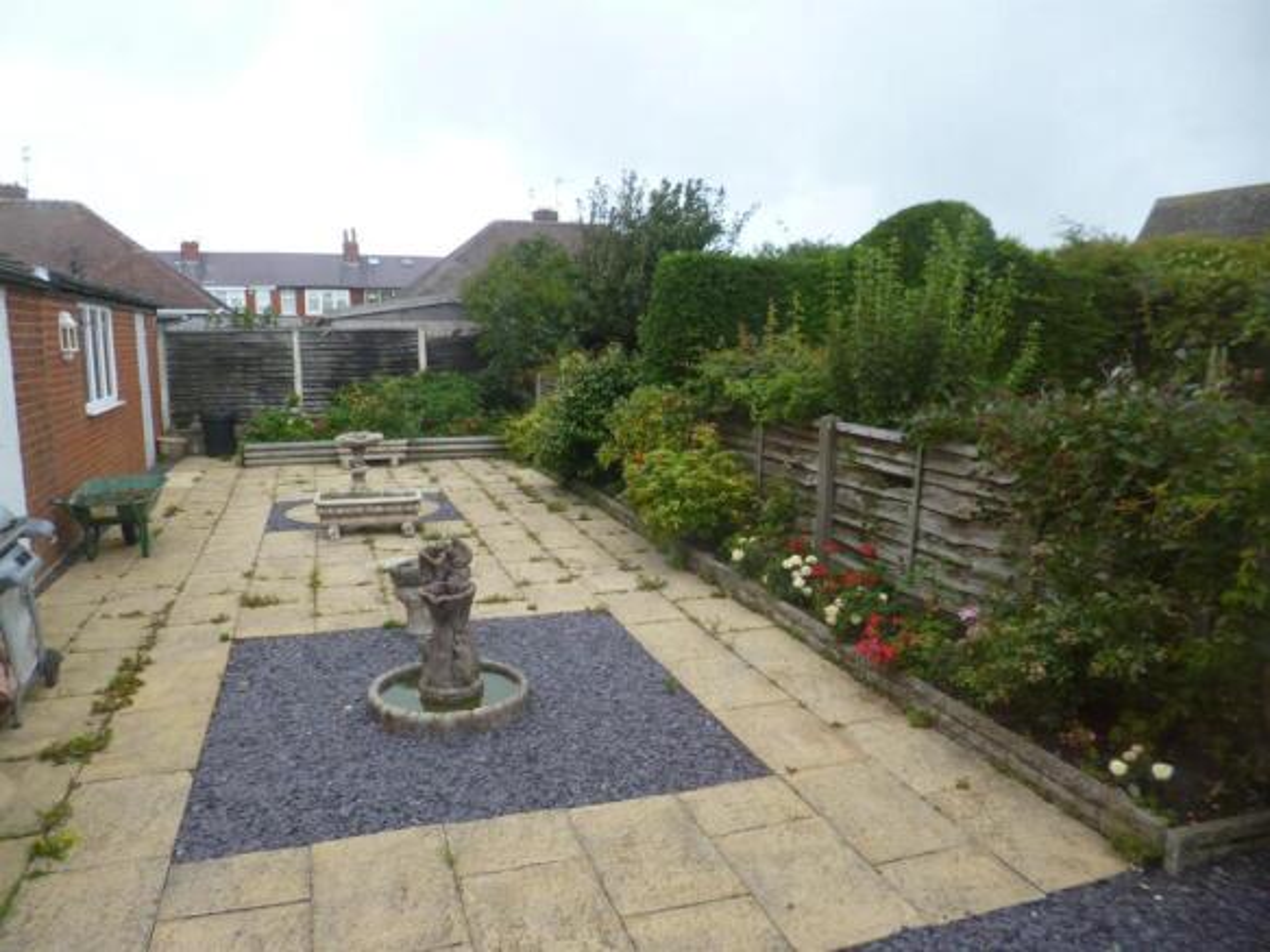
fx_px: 880
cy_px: 476
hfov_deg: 71.6
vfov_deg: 56.8
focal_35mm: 24
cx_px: 635
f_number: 2.5
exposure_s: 1/200
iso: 100
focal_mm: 4.3
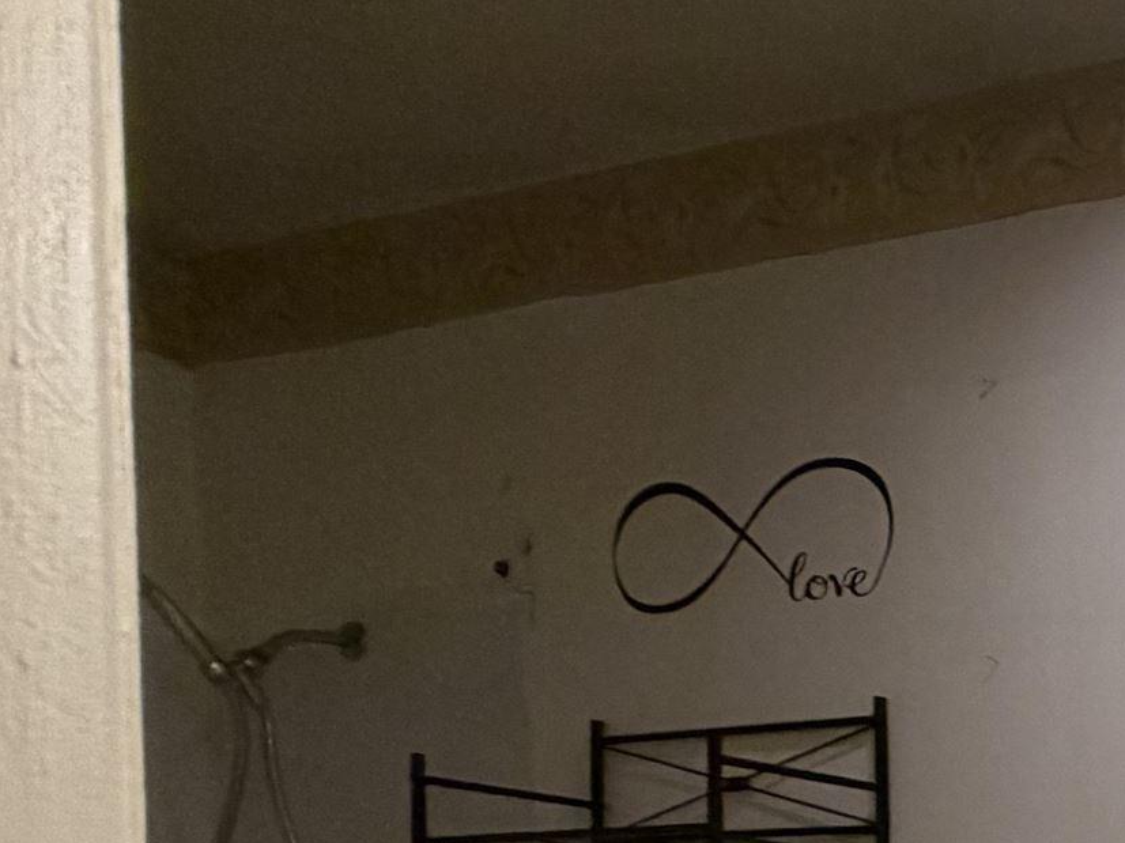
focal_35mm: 52
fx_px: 1690
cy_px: 1131
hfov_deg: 22.7
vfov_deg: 24.1
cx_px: 1979
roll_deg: -0.6
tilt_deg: -1.7
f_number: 2.2
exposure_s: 1/60
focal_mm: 2.22
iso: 250
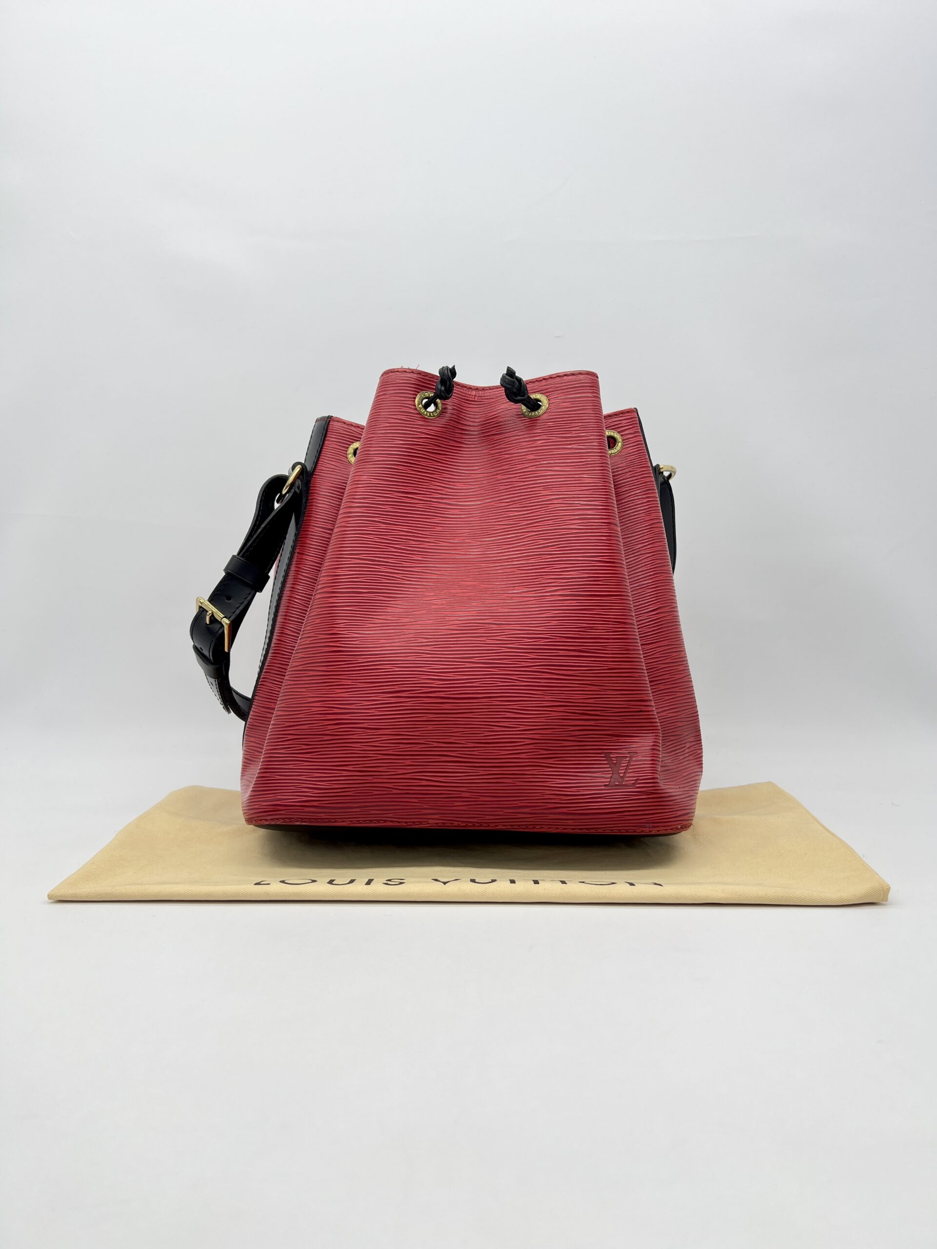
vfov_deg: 67.3
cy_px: 624
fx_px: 938
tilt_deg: -1.8
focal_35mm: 26
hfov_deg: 53.1
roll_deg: +0.2
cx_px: 468
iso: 40
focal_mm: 5.7
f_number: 1.5
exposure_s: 1/207
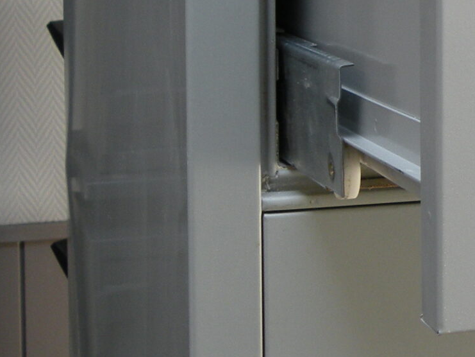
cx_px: 716
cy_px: 35
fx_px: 1565
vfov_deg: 12.9
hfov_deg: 15.8
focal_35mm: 114
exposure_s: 1/60
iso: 79
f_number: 3.2
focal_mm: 5.8
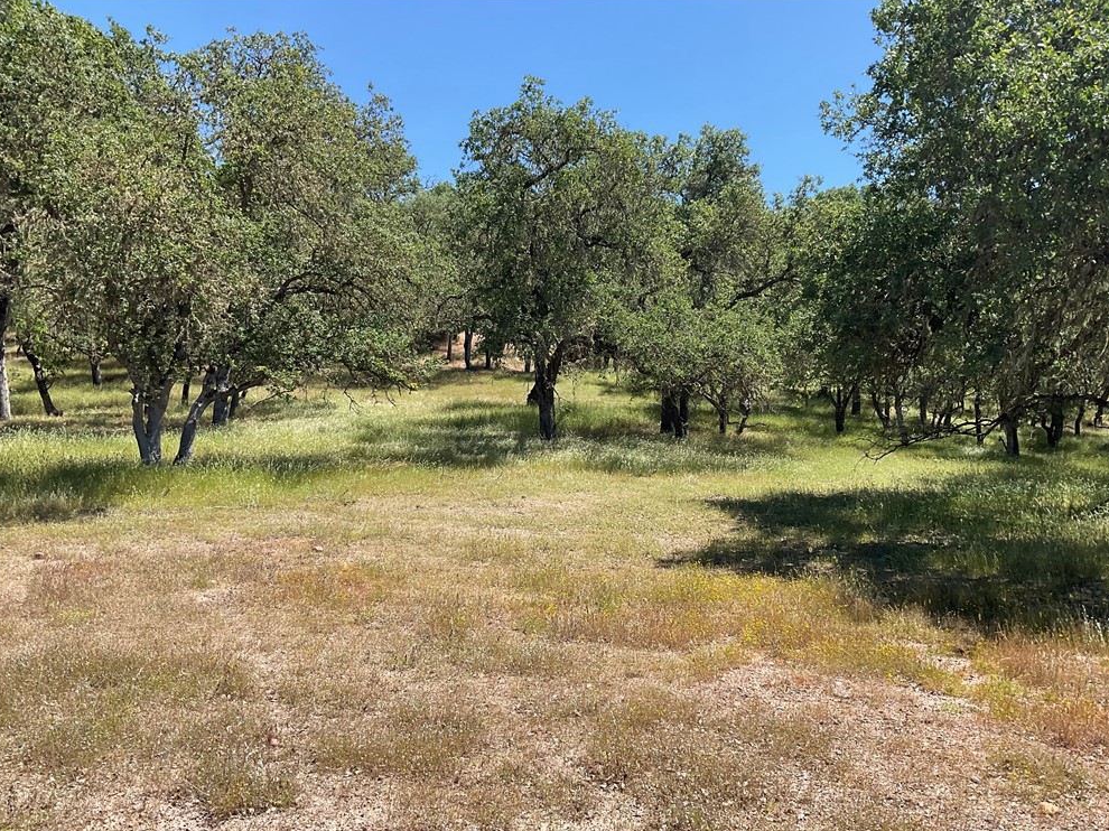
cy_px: 426
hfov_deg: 60.0
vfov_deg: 46.8
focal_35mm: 30
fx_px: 961
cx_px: 550
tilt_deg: +1.5
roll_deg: +0.1
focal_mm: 3
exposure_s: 1/1098
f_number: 1.8
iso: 16
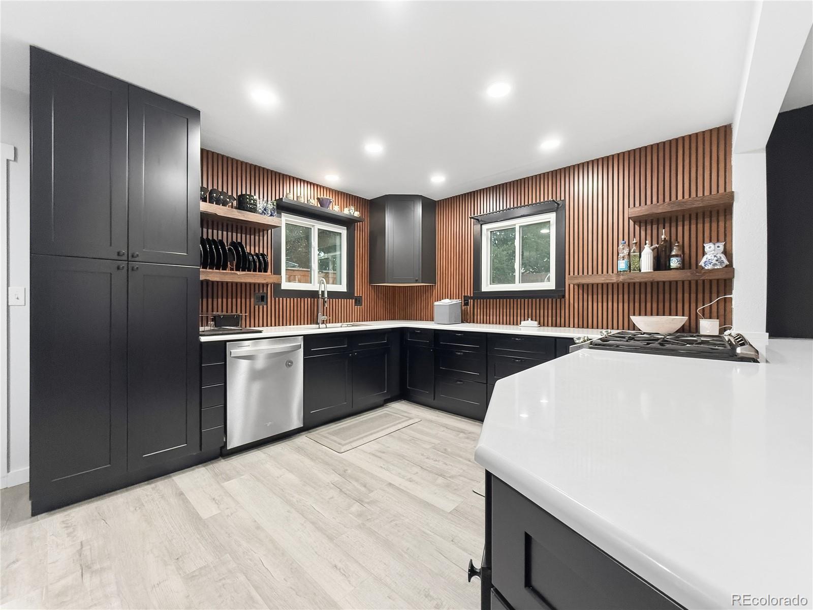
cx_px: 406
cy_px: 305
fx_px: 329
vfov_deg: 85.7
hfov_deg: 102.1
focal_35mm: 14
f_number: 2.2
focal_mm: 2.2
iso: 320
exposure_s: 1/60
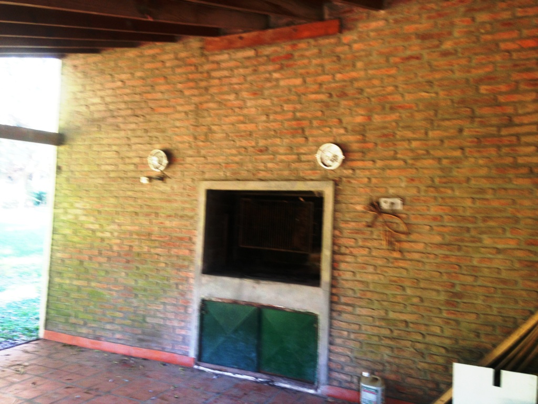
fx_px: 513
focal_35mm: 33
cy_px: 202
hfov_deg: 55.4
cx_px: 269
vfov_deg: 42.9
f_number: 2.4
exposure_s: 1/20
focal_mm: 4.13
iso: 80
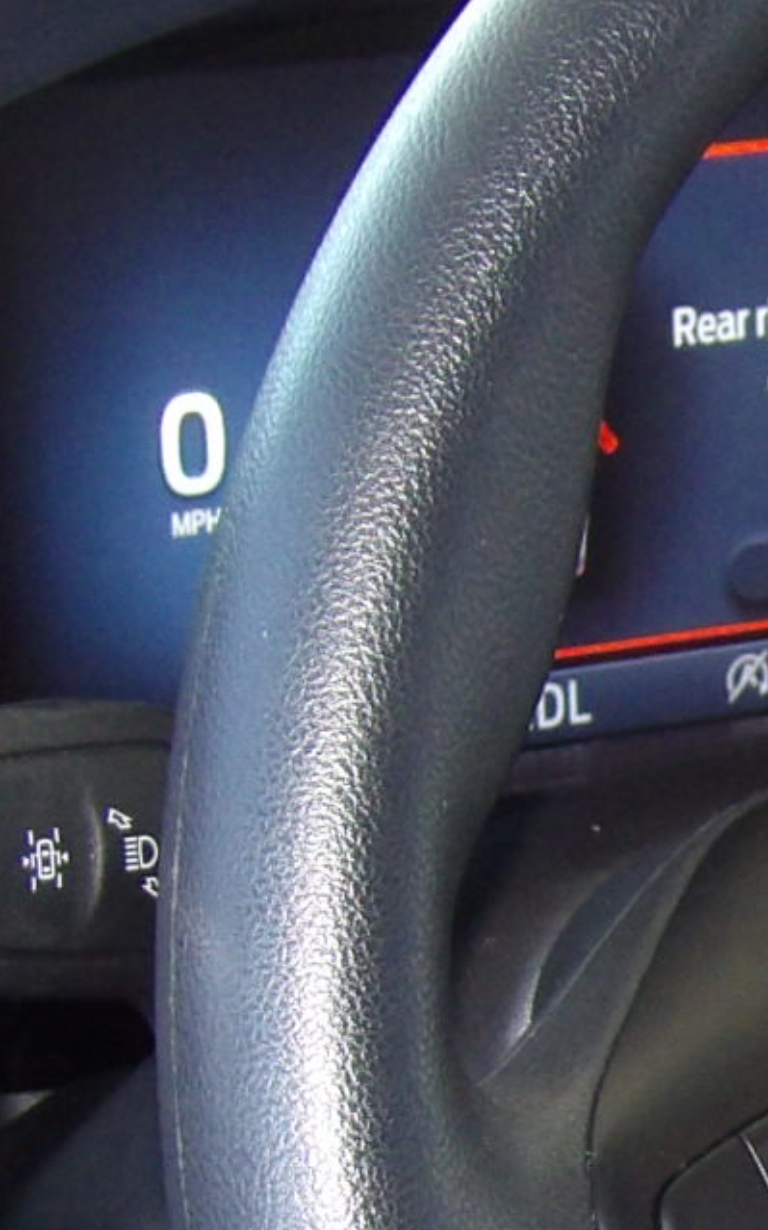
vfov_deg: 9.2
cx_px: 1342
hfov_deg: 5.7
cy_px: 1051
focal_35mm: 228
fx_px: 7641
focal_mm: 9.5
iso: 320
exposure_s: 1/31
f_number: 3.9
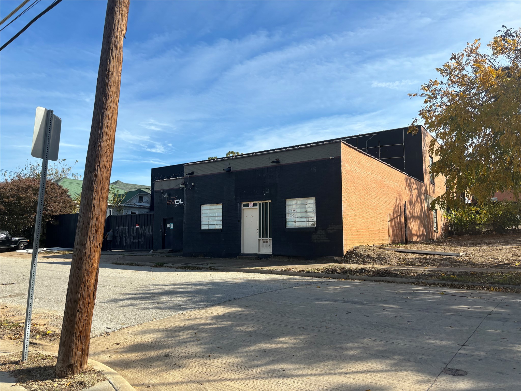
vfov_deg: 53.1
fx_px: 391
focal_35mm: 26
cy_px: 196
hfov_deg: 67.3
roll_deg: +0.1
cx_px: 260
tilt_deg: +6.1
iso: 50
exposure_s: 1/2933
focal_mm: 5.96
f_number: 1.6
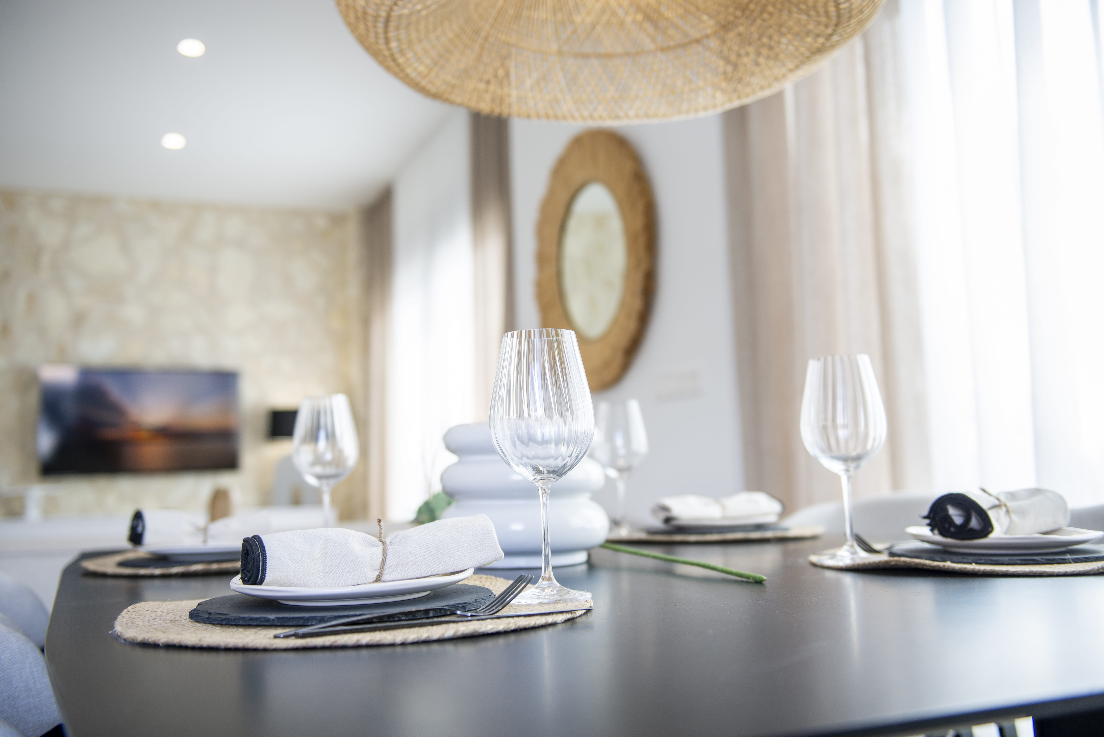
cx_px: 552
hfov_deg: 55.8
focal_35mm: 34
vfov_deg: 38.9
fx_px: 1043
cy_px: 368
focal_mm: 34
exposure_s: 1/160
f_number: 3.2
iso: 200
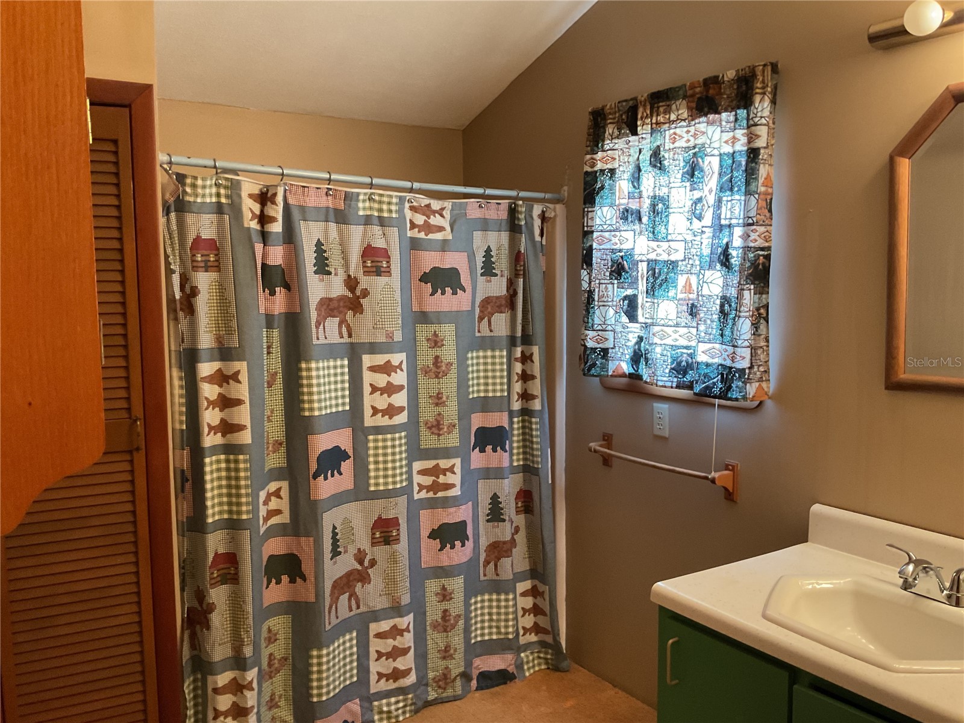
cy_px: 362
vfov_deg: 48.2
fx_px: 808
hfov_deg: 61.7
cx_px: 482
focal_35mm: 29
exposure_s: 1/40
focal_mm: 3
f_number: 1.8
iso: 250
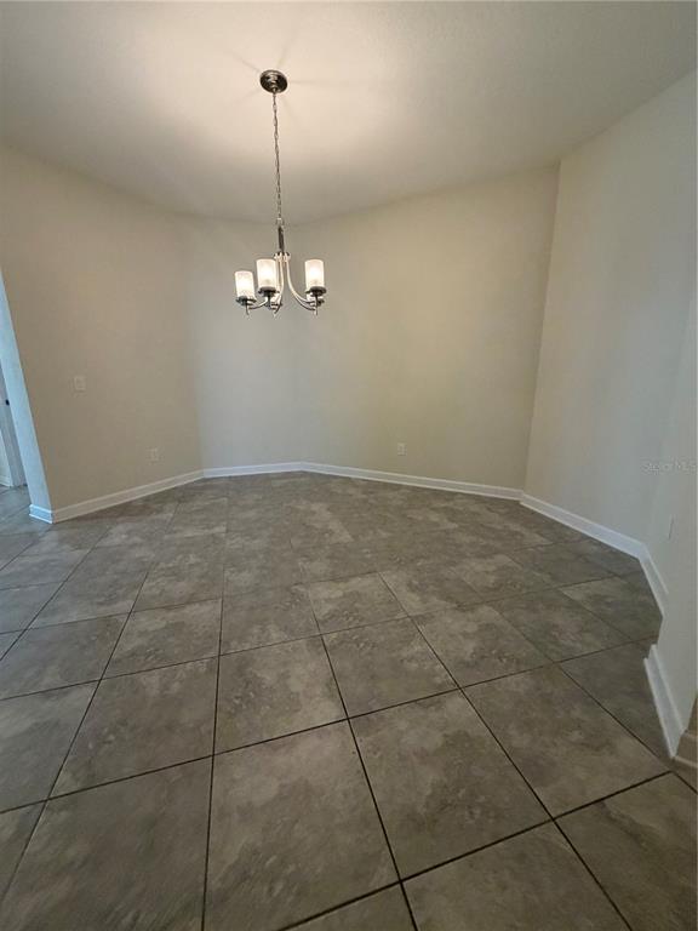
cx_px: 349
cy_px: 466
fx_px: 376
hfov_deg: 85.7
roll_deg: +1.4
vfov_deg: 102.1
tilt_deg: -12.9
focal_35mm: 14
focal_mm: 2.22
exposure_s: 1/60
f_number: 2.2
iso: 250
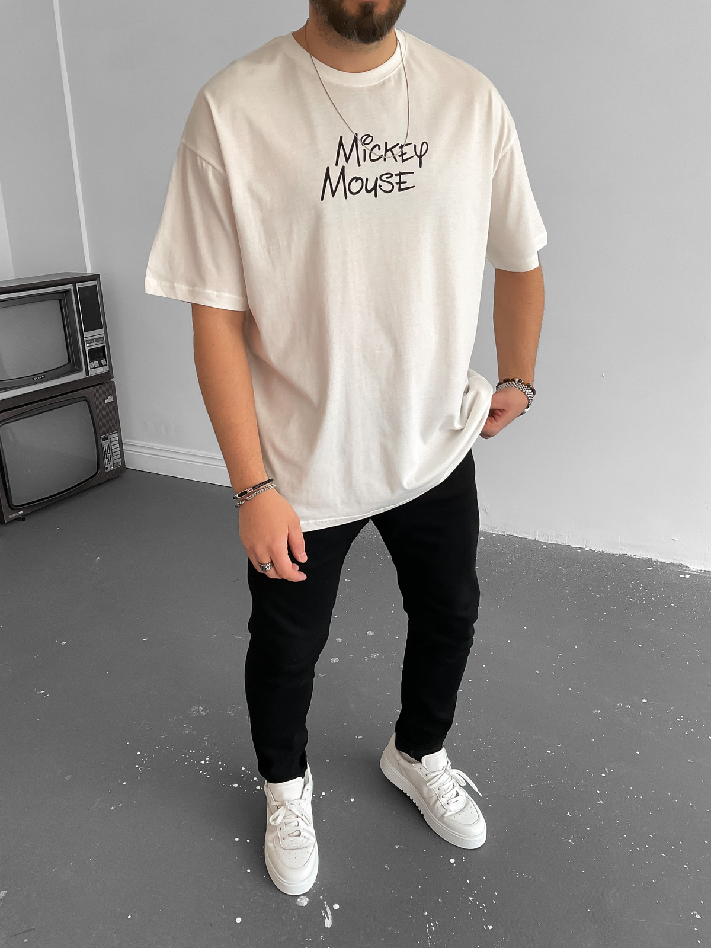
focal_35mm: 29
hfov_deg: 48.2
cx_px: 356
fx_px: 794
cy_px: 474
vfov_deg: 61.7
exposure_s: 1/120
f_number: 1.8
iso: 64
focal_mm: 3
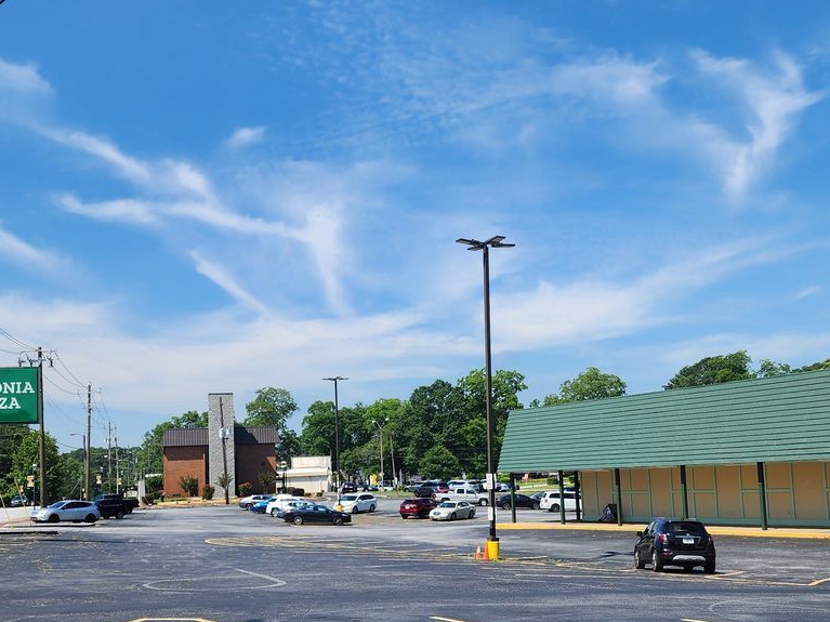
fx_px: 1079
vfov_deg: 32.0
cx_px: 416
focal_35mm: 45
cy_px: 395
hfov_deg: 42.1
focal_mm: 6.4
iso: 12
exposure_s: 1/970
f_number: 1.8
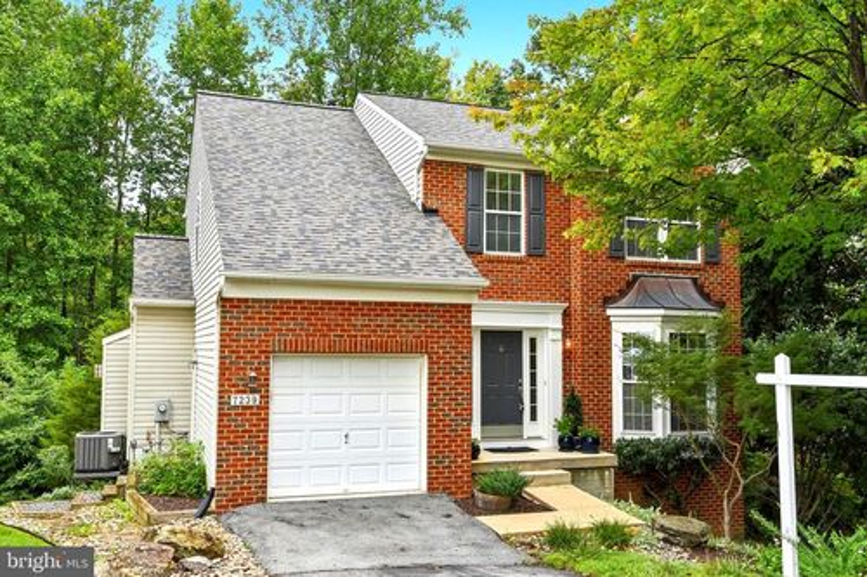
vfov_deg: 41.1
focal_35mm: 32
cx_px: 434
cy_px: 288
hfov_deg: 58.7
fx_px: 770
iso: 400
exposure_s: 1/320
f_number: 8
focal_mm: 32
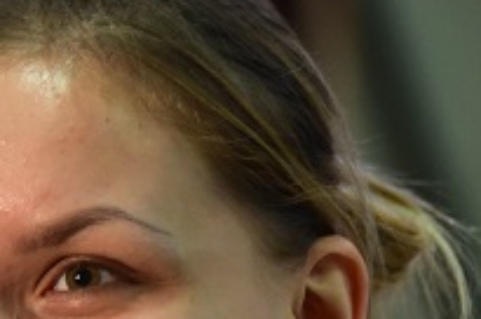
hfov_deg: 2.4
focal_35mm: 843
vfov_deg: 1.6
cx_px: 59
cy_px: 394
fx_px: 11246
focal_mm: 250
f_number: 5.6
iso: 3200
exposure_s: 1/125
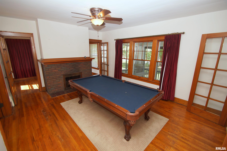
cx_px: 114
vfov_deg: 77.3
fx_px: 95
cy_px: 76
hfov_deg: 100.4
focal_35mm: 15
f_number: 4
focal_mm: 10
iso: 250
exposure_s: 1/60
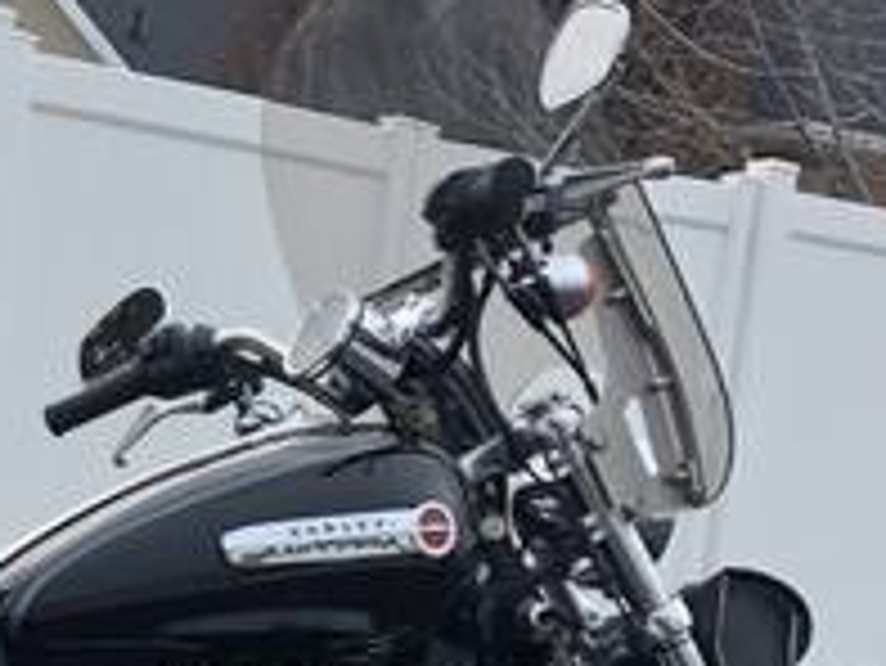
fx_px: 2331
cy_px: 770
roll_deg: -6.3
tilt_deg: -8.4
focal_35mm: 91
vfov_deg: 15.7
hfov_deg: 20.3
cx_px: -135
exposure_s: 1/120
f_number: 1.8
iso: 125
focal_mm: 3.99
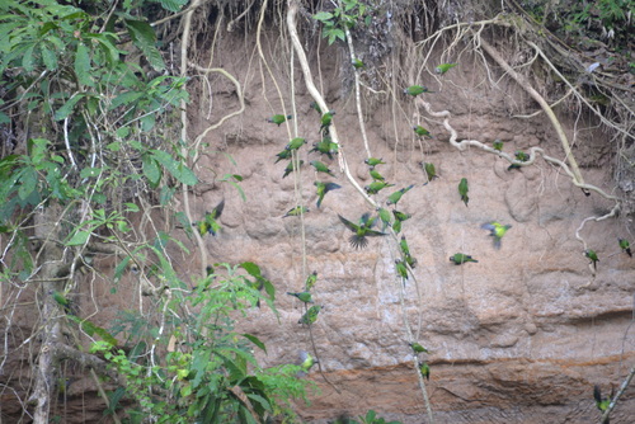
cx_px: 318
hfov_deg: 6.9
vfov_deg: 4.6
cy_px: 212
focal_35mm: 300
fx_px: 5295
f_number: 5.6
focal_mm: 300
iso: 1600
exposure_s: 1/125
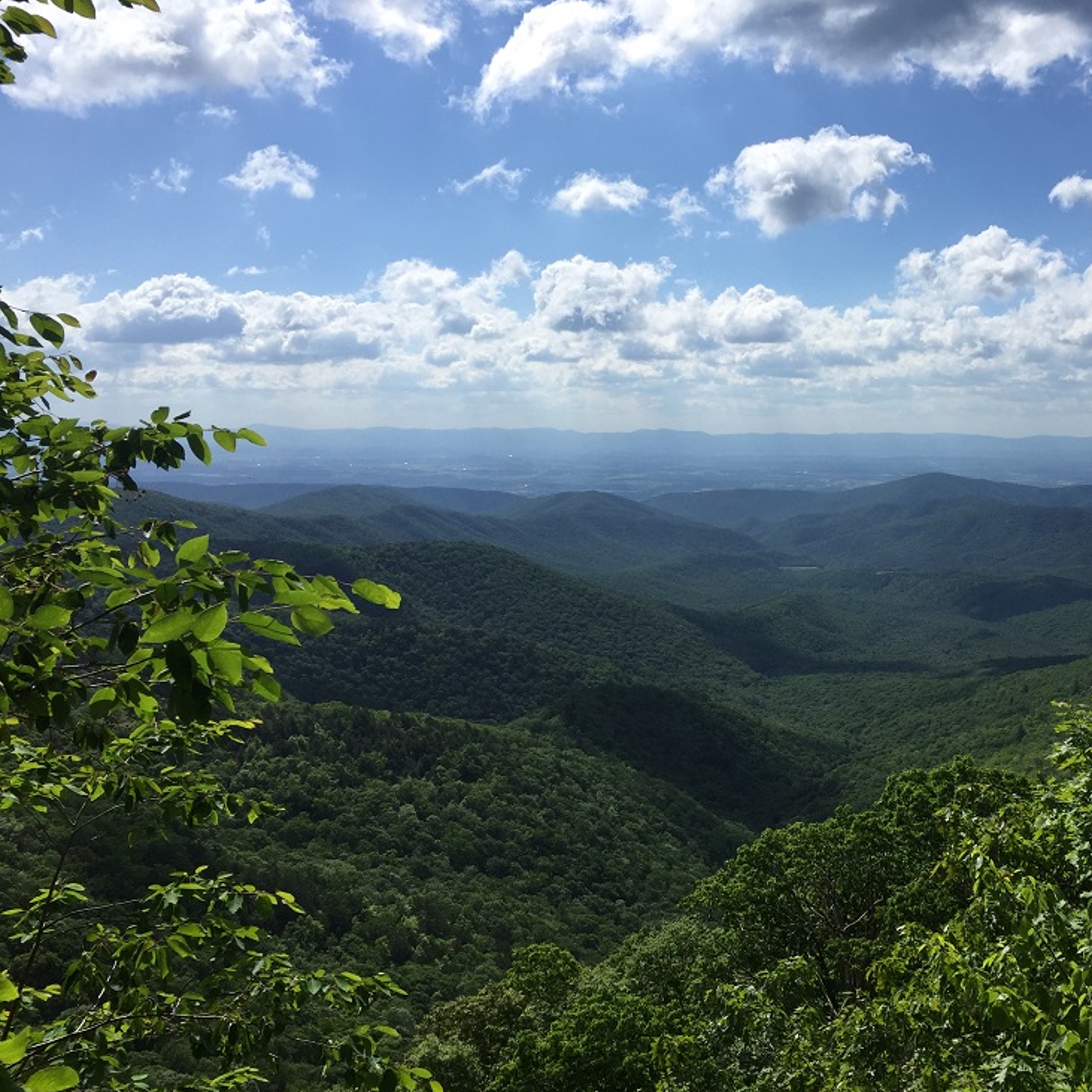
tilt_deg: -5.1
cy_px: 549
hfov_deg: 46.3
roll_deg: -0.6
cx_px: 744
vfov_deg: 47.2
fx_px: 1249
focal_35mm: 35
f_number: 2.2
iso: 32
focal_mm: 4.15
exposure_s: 1/3968
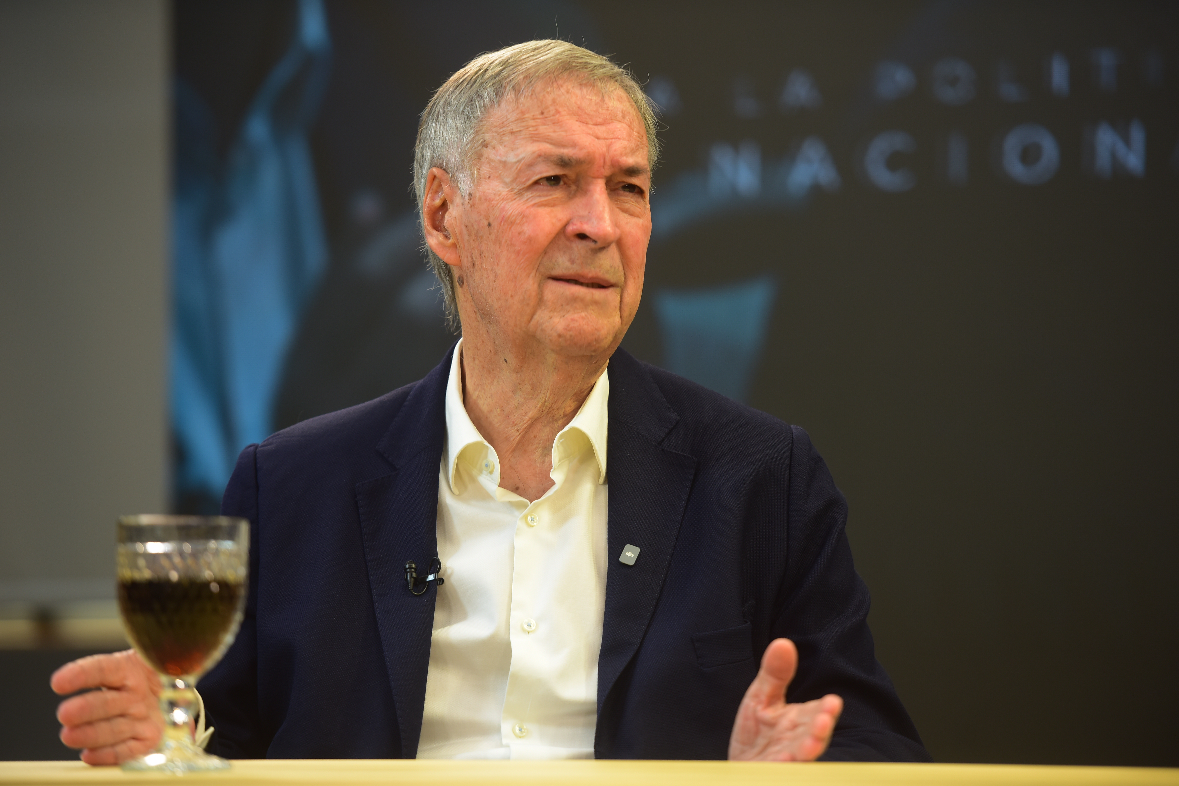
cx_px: 590
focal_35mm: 175
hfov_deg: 11.7
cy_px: 393
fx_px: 5731
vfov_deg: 7.8
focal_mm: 175
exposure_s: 1/125
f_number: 2.8
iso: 400
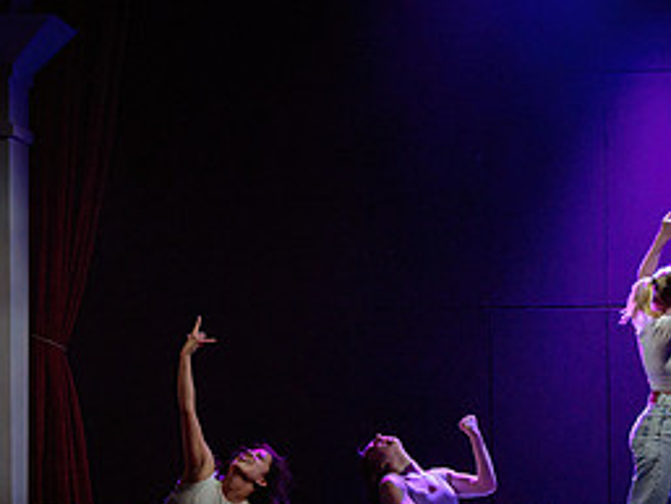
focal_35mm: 184
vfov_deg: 8.1
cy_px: 283
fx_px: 3568
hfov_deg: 10.6
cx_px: 699
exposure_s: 1/250
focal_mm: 70
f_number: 2.8
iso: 1600
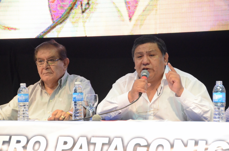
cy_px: 76
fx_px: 1000
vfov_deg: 8.7
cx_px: 114
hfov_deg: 13.1
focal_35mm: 158
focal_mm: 105
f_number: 5.3
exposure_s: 1/500
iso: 6400
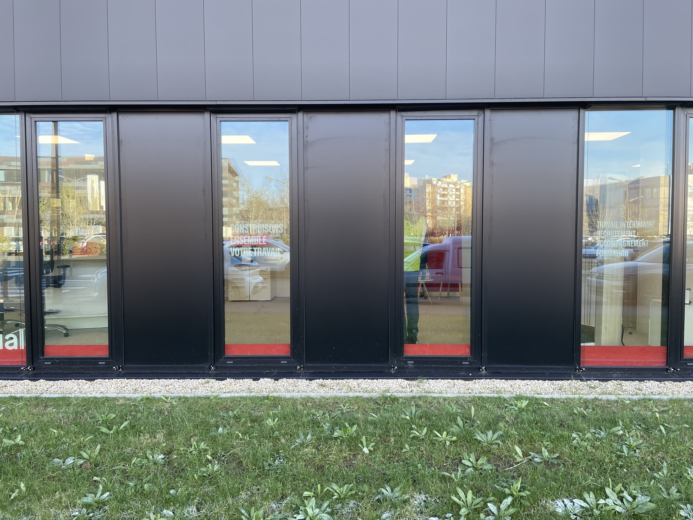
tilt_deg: -3.9
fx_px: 521
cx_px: 346
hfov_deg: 67.3
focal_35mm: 26
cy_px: 260
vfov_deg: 53.1
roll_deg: +0.2
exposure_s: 1/121
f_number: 1.6
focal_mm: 4.2
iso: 40
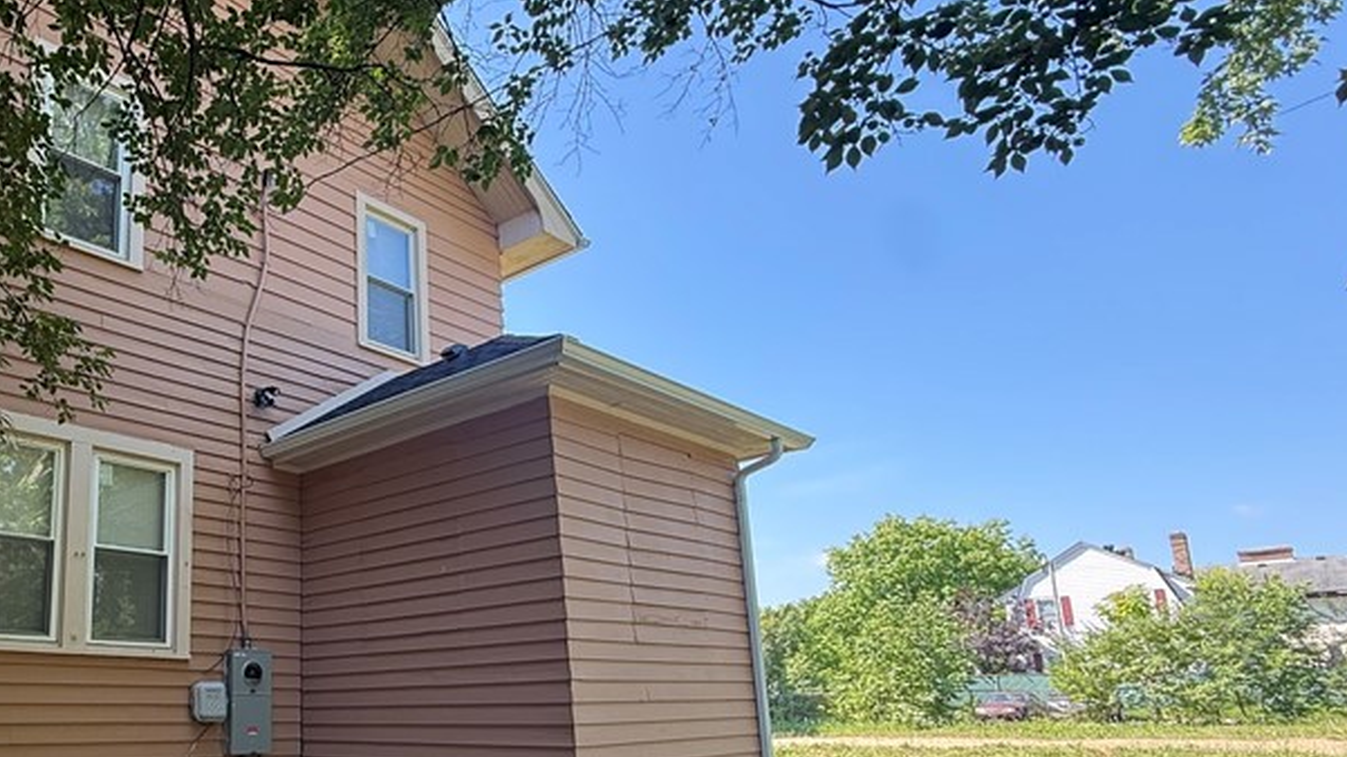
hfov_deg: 66.2
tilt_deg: +12.1
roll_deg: -0.1
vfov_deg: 43.5
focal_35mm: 26
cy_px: 524
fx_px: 929
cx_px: 296
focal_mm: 2.22
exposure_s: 1/169
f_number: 2.2
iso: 64
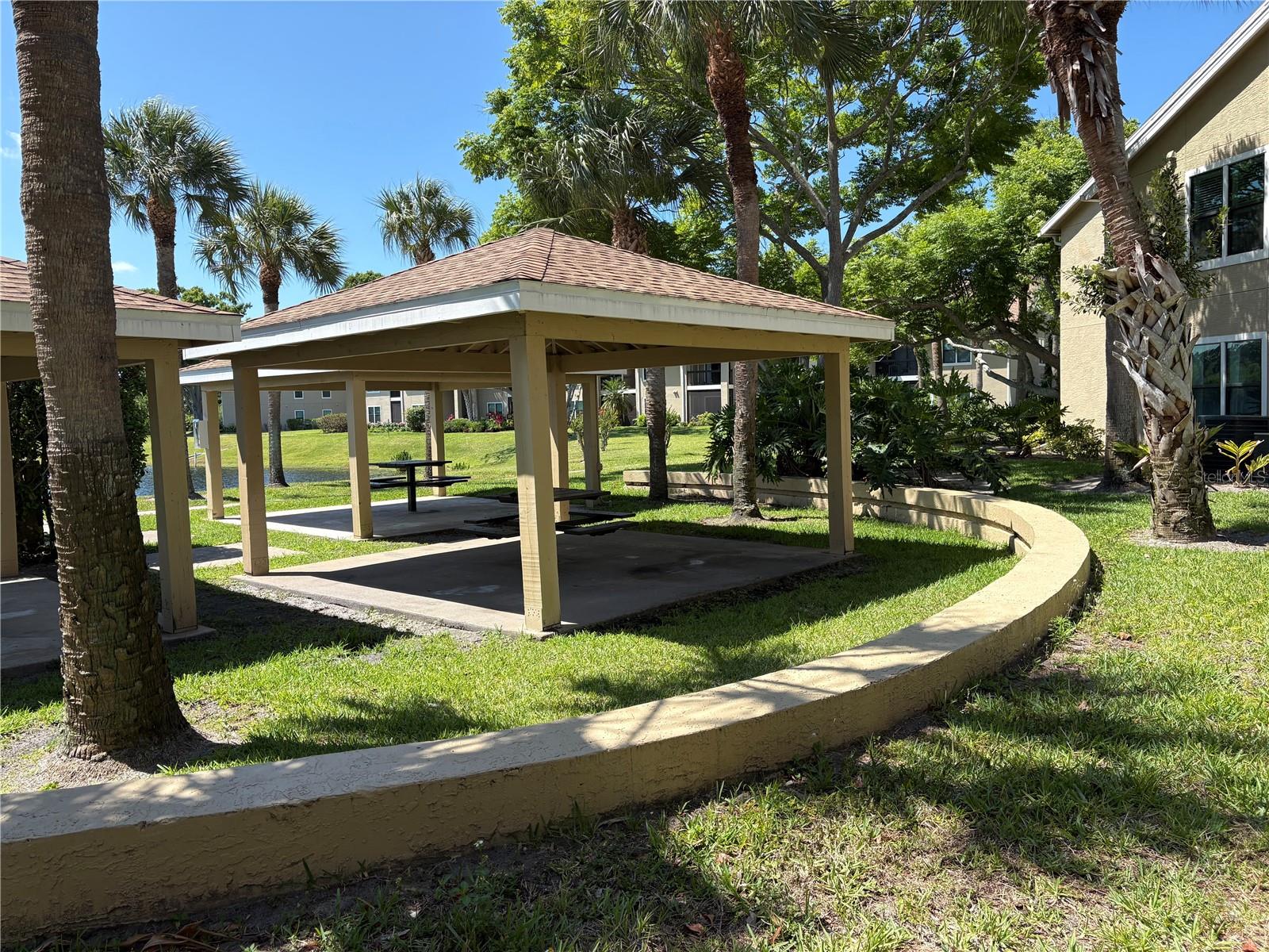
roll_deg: +2.0
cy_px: 476
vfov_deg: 53.1
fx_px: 953
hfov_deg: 67.3
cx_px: 634
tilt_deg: -4.1
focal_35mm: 26
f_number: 1.6
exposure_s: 1/1799
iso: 50
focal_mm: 5.96
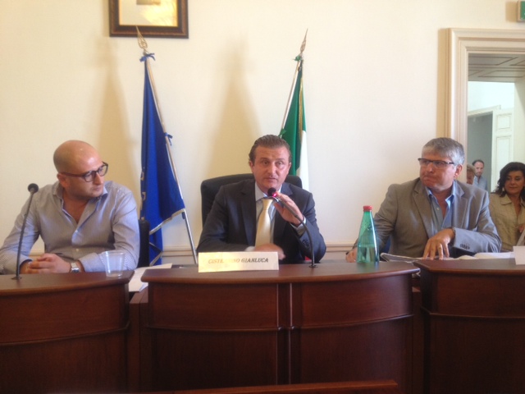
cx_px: 262
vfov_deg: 40.7
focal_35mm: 35
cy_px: 197
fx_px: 531
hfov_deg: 52.6
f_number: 2.4
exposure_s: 1/20
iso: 125
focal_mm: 4.28
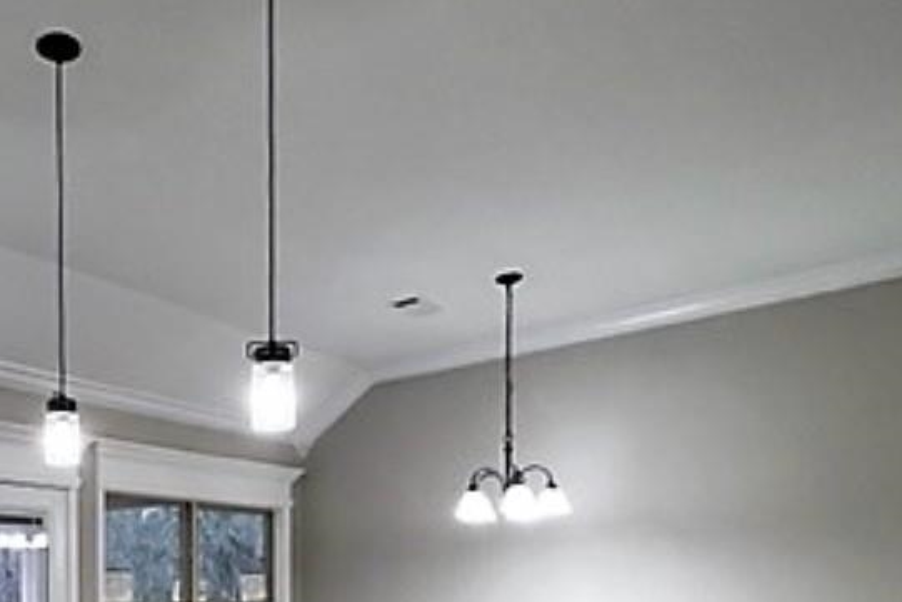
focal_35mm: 32
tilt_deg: -1.1
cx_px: 187
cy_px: 609
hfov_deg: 54.8
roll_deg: -0.4
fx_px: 802
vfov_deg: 36.7
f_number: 1.8
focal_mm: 1.57
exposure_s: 1/120
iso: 200
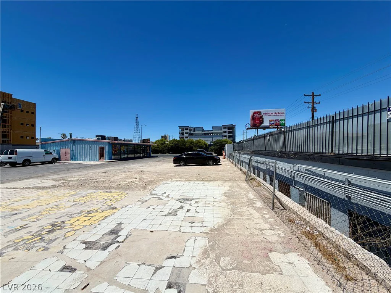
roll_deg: +1.8
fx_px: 158
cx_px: 196
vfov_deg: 85.7
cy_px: 146
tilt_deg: +2.7
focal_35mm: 14
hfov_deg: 102.1
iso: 20
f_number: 2.2
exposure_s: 1/1901
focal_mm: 2.22
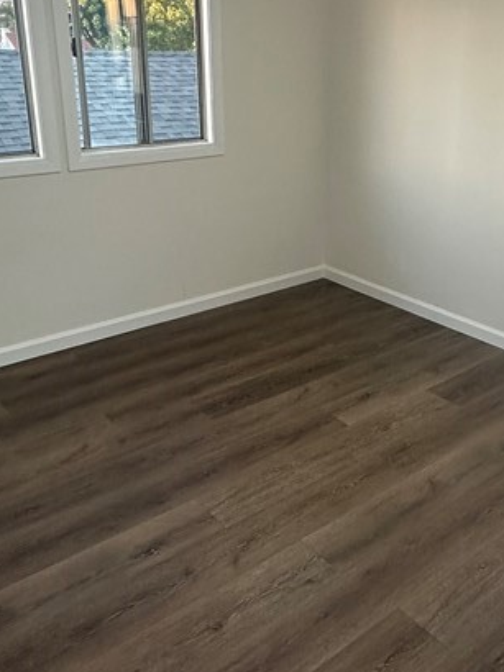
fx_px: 680
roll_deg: -1.2
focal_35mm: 35
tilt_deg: -18.6
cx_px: 332
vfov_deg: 52.4
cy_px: 277
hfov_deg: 40.2
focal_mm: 2.22
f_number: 2.2
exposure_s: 1/120
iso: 320
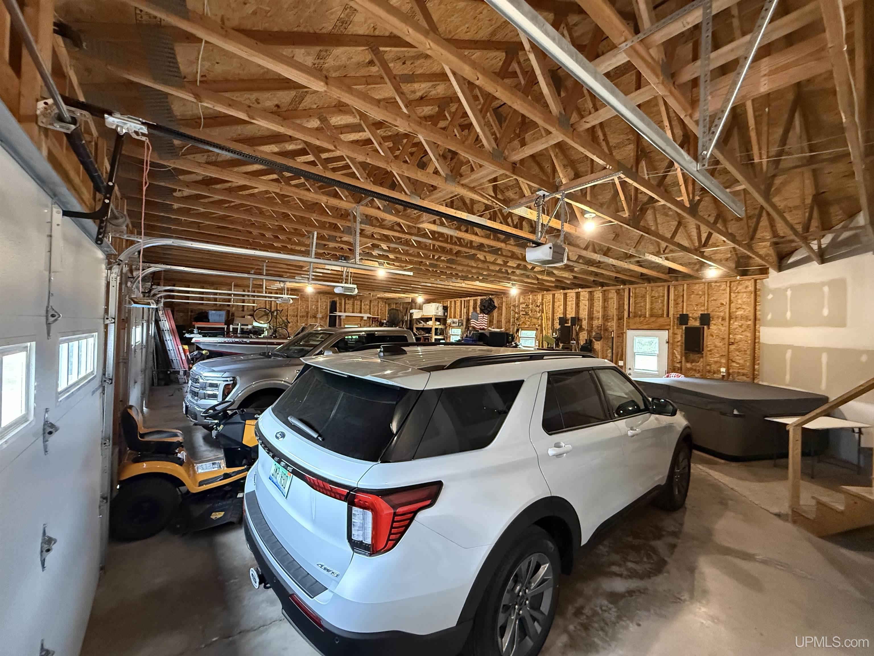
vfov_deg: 85.7
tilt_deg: +1.1
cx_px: 437
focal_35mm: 14
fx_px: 353
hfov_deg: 102.1
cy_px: 328
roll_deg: -1.8
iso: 1000
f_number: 2.2
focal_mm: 2.22
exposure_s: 1/60
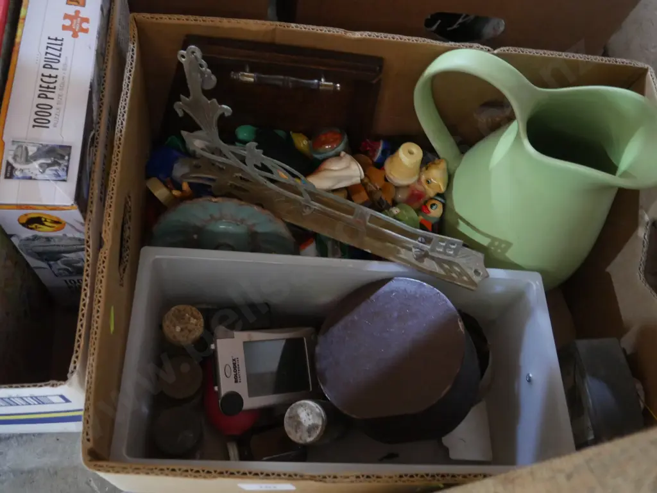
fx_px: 607
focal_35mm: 32
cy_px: 246
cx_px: 328
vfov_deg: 44.2
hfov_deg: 56.8
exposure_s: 1/13
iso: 3200
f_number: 3.6
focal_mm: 16
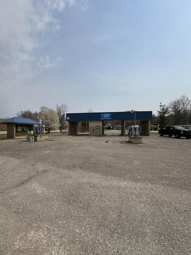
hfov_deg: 85.7
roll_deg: +0.7
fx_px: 103
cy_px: 128
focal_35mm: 14
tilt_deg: +0.2
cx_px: 96
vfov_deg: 102.1
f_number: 2.2
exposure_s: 1/3717
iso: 50
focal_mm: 2.22
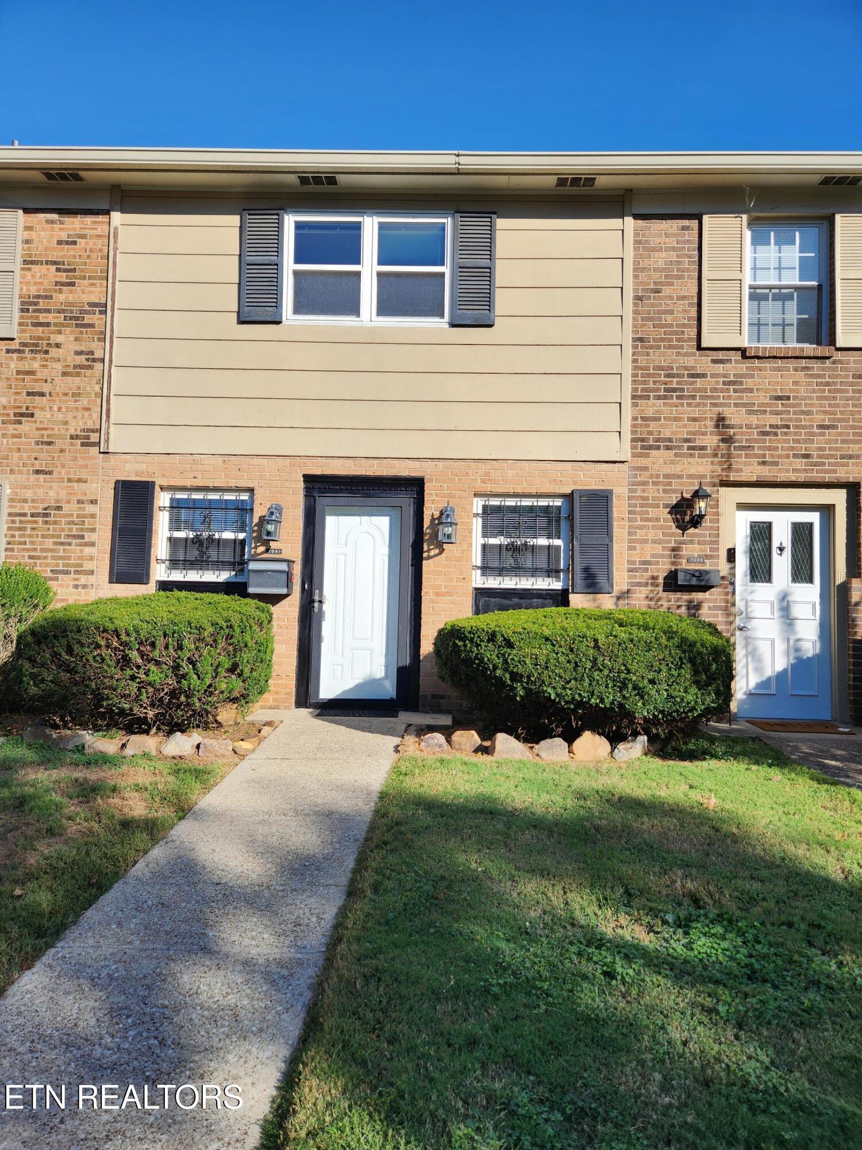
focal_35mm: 23
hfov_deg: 58.9
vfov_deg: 73.9
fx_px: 764
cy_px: 575
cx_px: 431
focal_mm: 5.4
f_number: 1.8
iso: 20
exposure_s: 1/1468
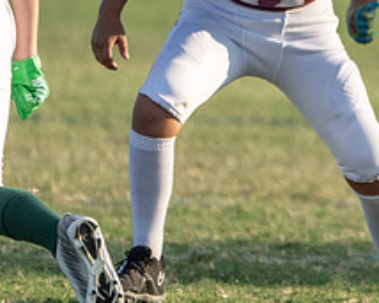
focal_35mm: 1357
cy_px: 48
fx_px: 15214
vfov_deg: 1.1
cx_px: 537
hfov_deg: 1.4
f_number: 5.6
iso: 400
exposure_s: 1/1250
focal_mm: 400
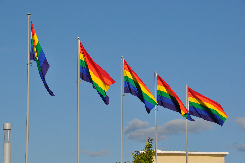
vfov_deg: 8.7
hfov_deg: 13.0
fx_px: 1079
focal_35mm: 159
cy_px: 82
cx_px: 122
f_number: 13
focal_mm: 105
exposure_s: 1/640
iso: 200
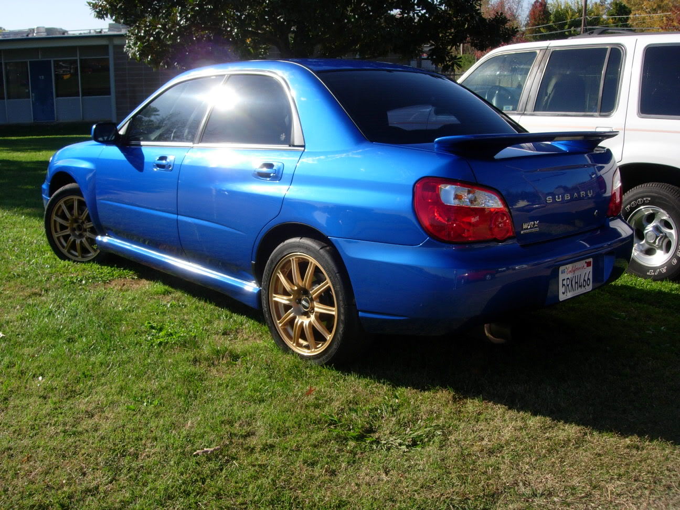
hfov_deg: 49.0
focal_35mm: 38
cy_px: 255
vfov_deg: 37.7
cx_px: 340
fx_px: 746
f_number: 4.8
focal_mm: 7.8
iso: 64
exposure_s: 1/497
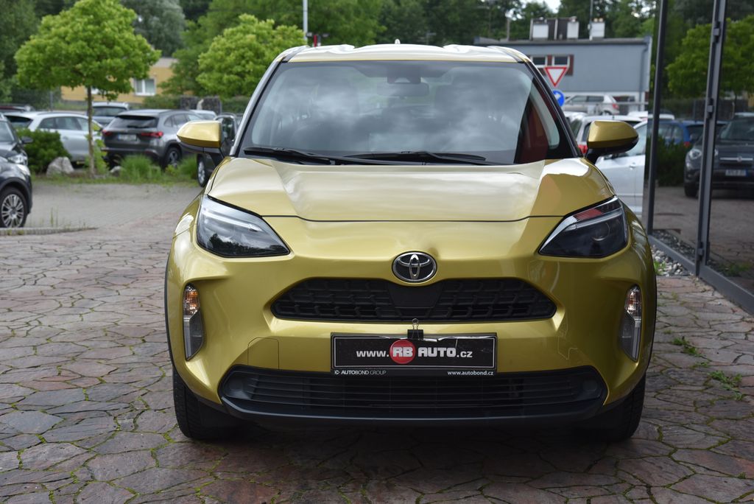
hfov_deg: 36.2
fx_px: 1153
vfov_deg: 24.7
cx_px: 377
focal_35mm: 55
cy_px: 252
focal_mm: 55
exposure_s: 1/200
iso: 500
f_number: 7.1
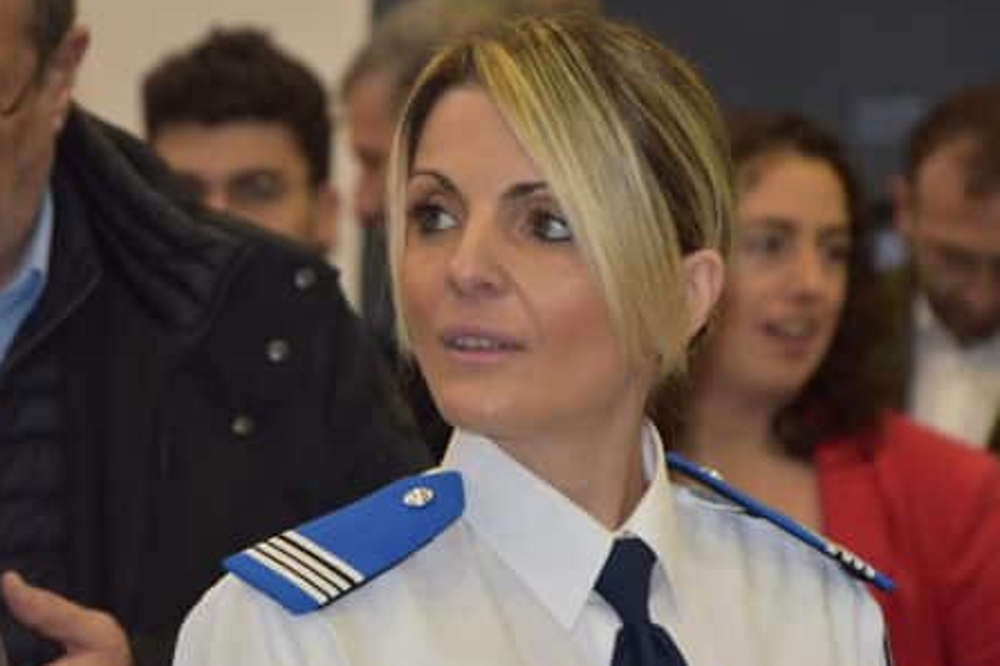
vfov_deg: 5.9
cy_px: 354
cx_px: 471
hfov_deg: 8.8
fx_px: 6497
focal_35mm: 234
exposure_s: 1/125
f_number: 5.6
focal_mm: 116
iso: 900
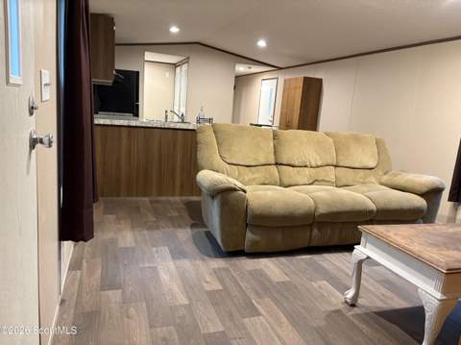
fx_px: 346
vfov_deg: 53.0
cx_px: 230
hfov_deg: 67.4
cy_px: 172
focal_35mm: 26
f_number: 1.6
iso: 320
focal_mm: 5.96
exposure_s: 1/60
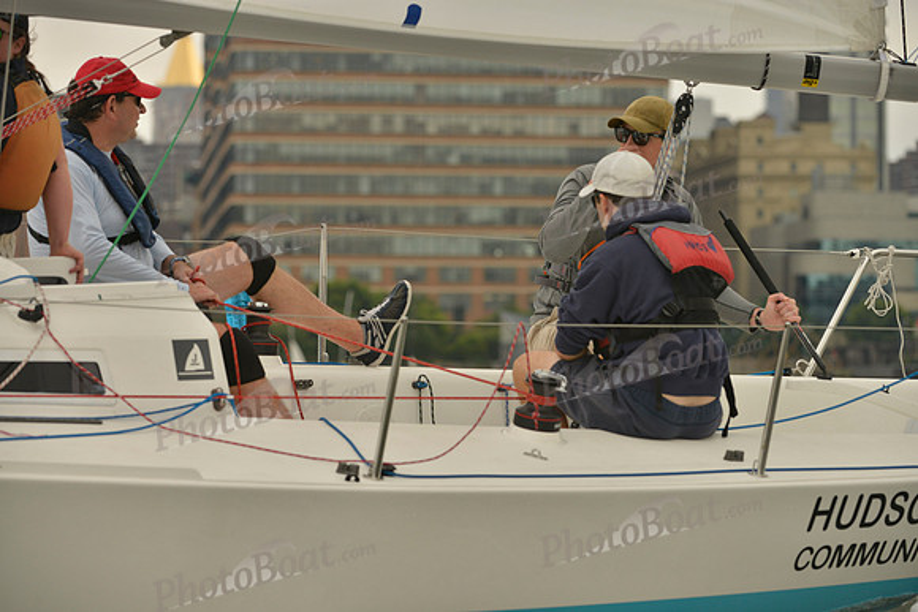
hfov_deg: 10.3
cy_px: 306
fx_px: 5101
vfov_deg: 6.9
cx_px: 459
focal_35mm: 200
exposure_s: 1/1250
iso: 400
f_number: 6.3
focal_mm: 200
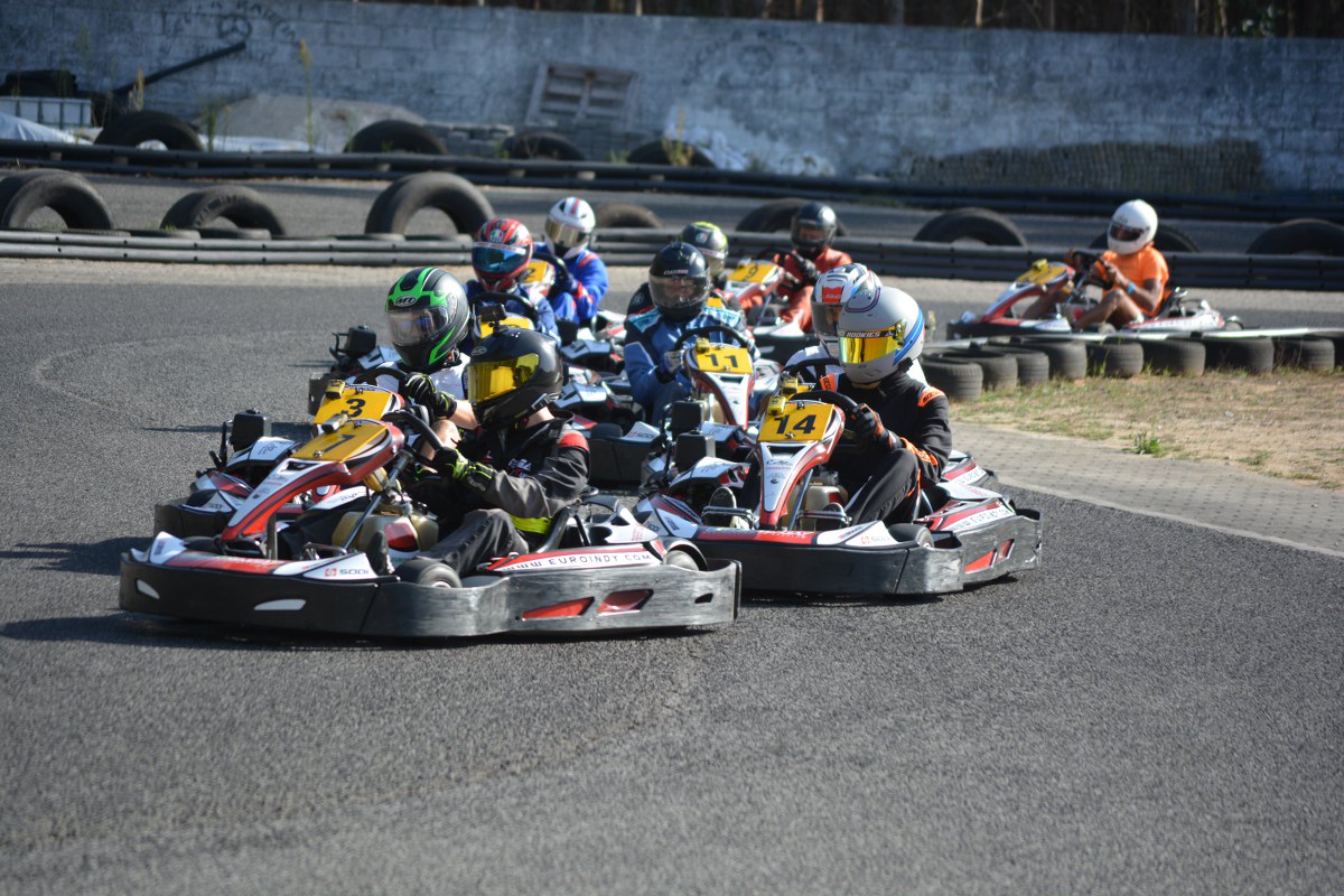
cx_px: 672
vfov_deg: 7.3
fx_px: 6999
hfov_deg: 11.0
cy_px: 448
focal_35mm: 188
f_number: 4.8
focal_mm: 125
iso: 400
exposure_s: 1/1000
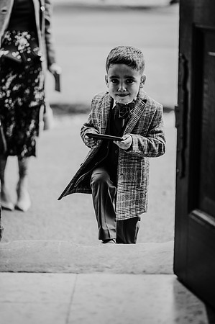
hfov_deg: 16.0
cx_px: 108
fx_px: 763
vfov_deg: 23.9
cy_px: 162
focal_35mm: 85
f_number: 1.8
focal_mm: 85
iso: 100
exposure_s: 1/640
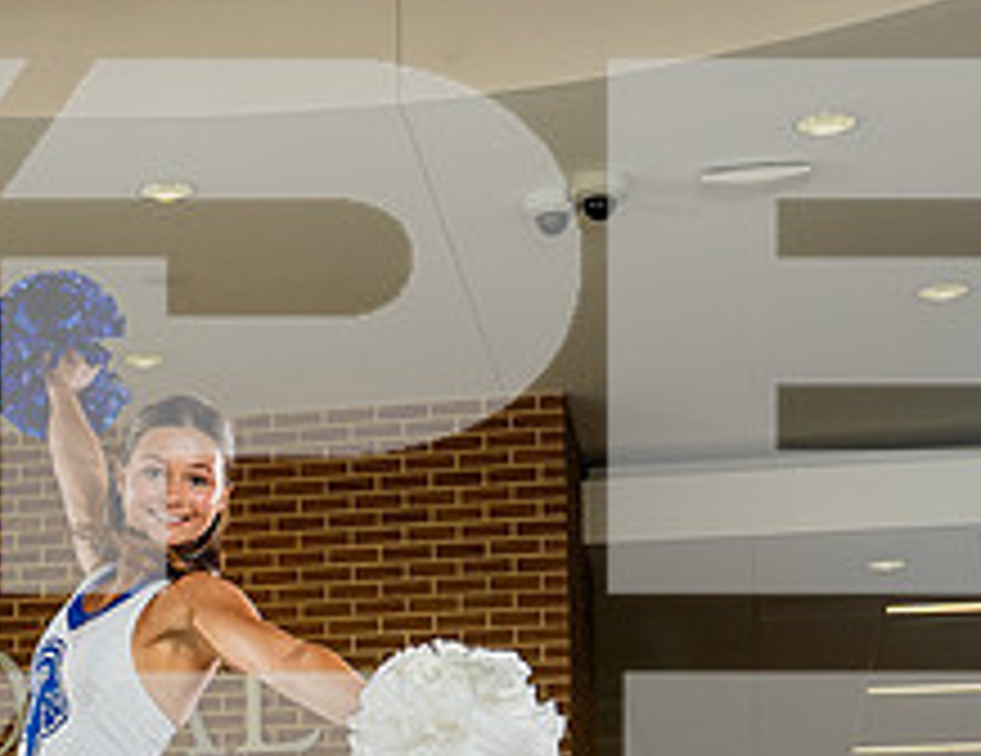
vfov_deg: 15.5
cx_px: -42
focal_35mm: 94
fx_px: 2691
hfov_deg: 19.9
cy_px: 891
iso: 250
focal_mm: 30
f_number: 5.6
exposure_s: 1/250
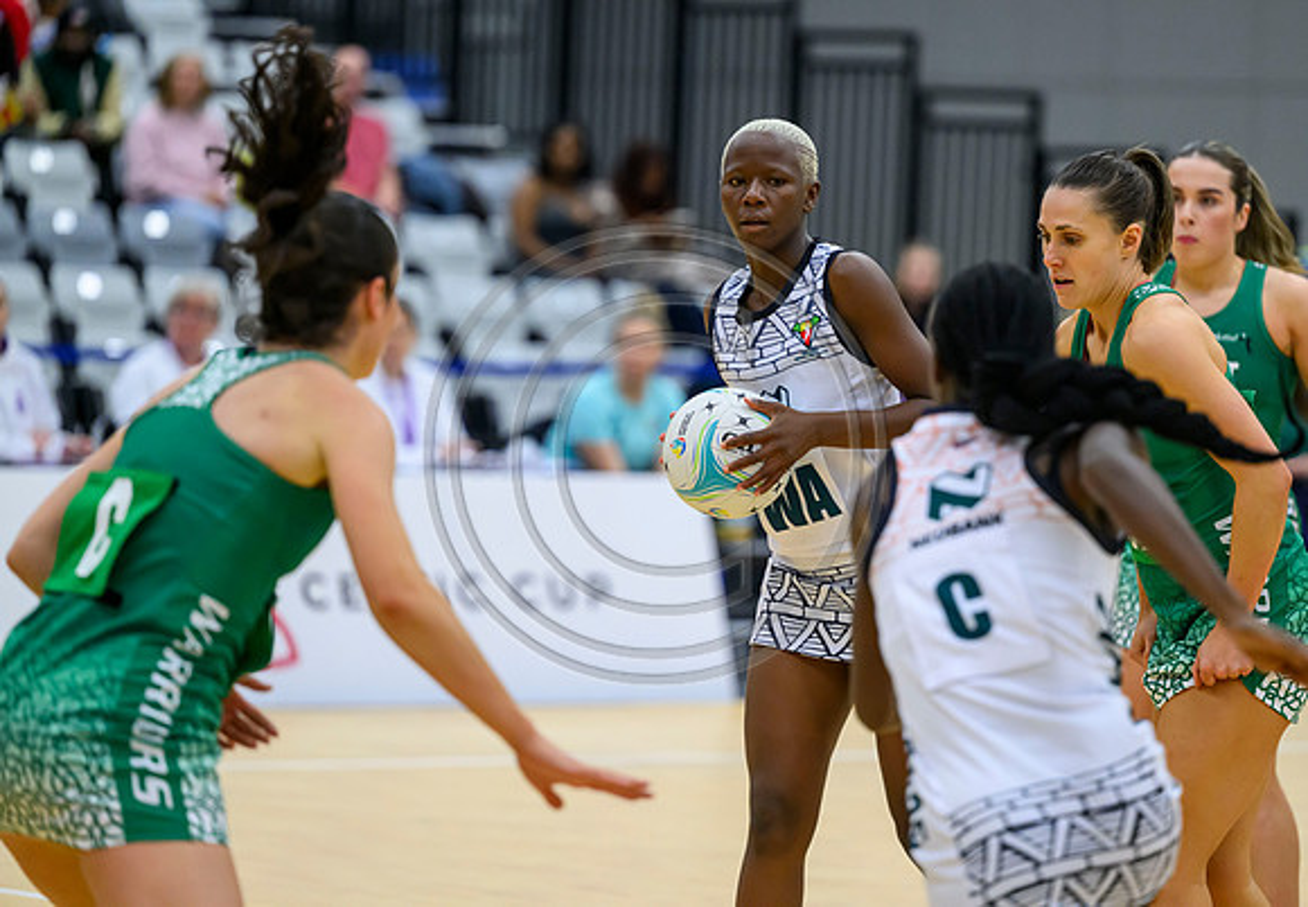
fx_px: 7978
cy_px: 403
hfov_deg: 9.4
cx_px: 756
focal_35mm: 217
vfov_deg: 6.5
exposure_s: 1/1000
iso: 4000
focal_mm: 190
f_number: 3.2
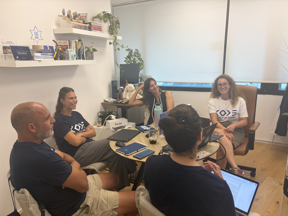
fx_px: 216
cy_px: 108
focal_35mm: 26
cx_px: 144
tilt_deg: -12.4
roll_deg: +2.9
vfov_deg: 53.1
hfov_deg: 67.3
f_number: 1.6
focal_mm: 5.96
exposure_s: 1/122
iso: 80
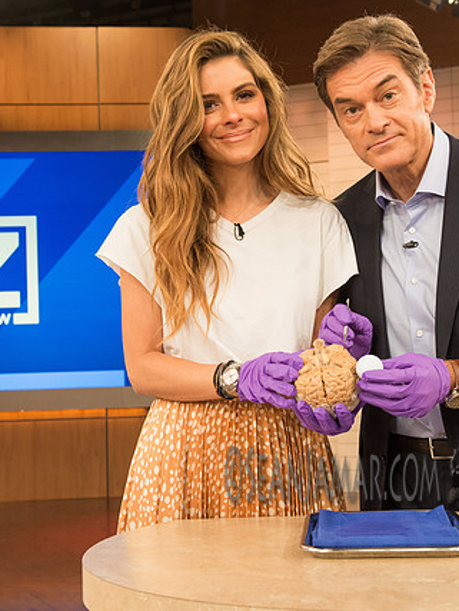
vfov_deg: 34.3
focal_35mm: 56
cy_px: 306
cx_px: 297
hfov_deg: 26.0
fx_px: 989
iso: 2500
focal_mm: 38
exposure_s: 1/200
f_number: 6.3
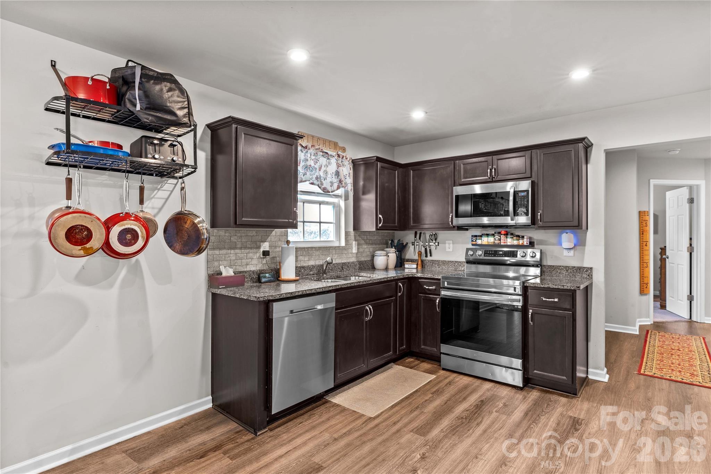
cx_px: 356
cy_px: 237
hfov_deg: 90.0
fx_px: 355
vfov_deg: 67.4
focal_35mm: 18
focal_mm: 18
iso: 100
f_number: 8
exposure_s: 2
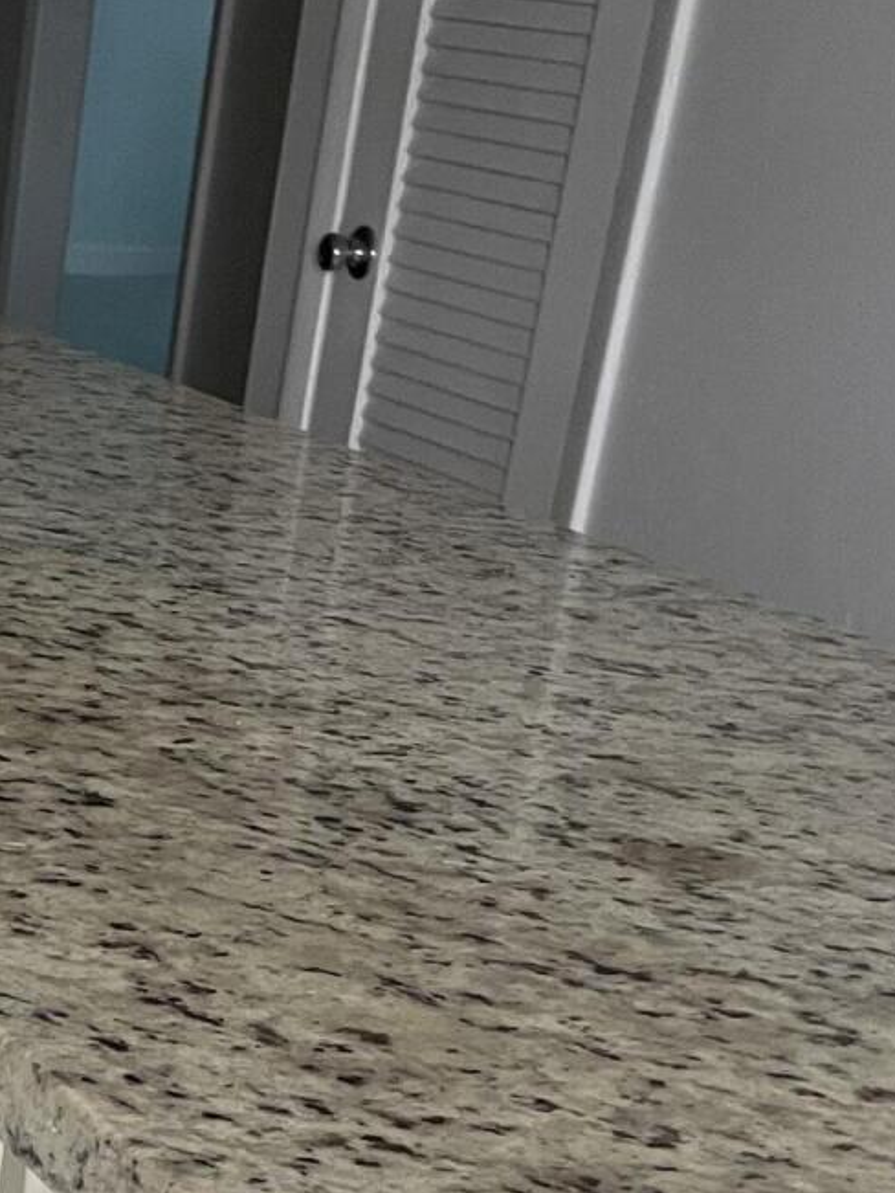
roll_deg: -3.2
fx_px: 2756
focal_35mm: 80
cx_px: -301
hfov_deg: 17.2
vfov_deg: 22.4
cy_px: 1444
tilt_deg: -28.7
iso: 125
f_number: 1.6
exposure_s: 1/96
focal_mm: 4.2
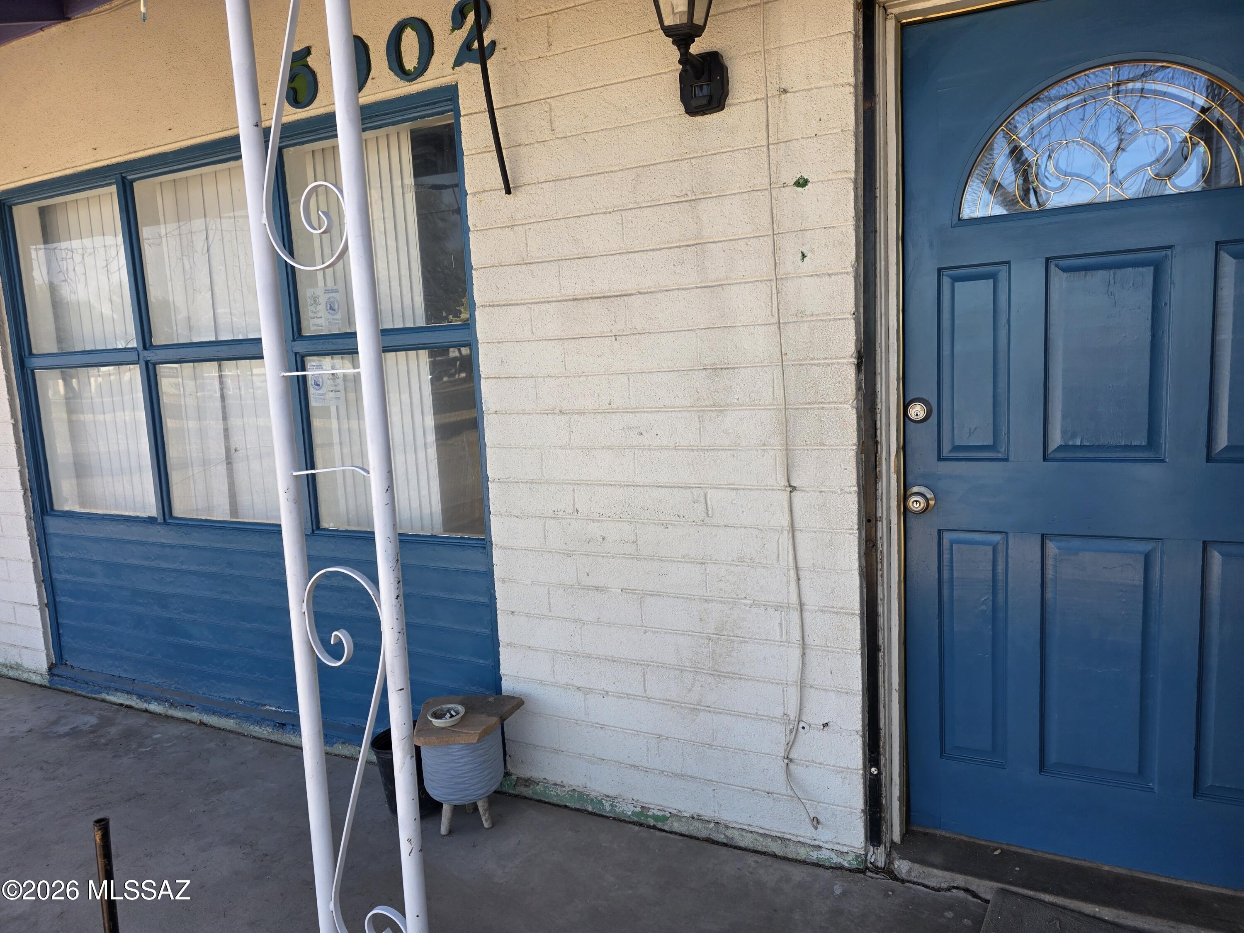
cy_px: 466
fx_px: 827
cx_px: 622
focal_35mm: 23
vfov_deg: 58.9
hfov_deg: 73.9
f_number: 1.7
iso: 25
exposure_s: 1/359
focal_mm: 6.3
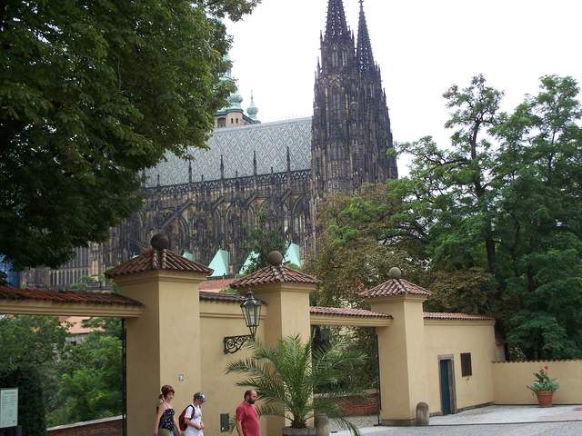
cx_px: 291
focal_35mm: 51
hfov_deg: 37.5
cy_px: 218
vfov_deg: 28.6
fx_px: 857
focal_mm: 10.7
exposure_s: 1/250
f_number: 3.2
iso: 64
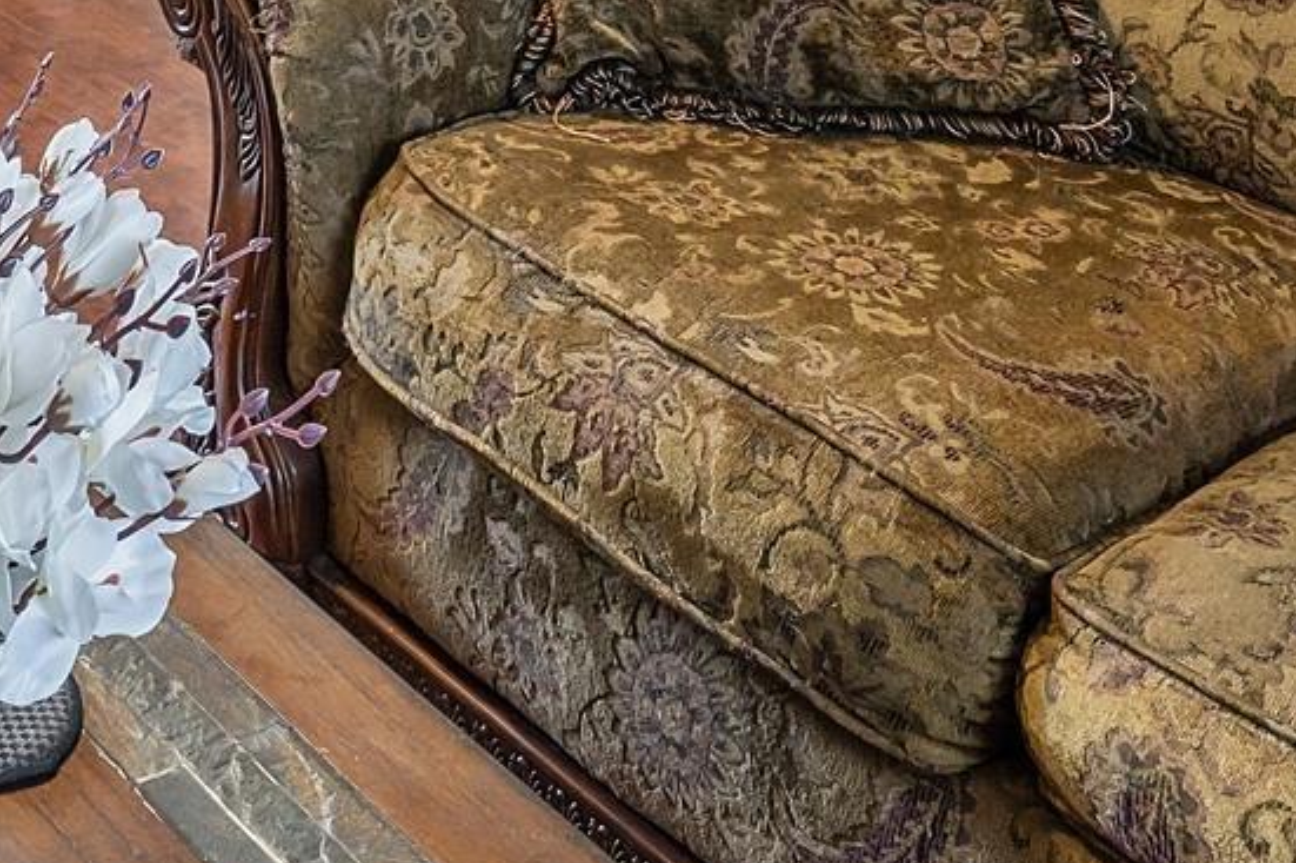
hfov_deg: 32.2
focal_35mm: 59
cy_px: -754
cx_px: 115
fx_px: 2123
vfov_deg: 17.7
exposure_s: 1/8
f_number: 8
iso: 800
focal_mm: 13
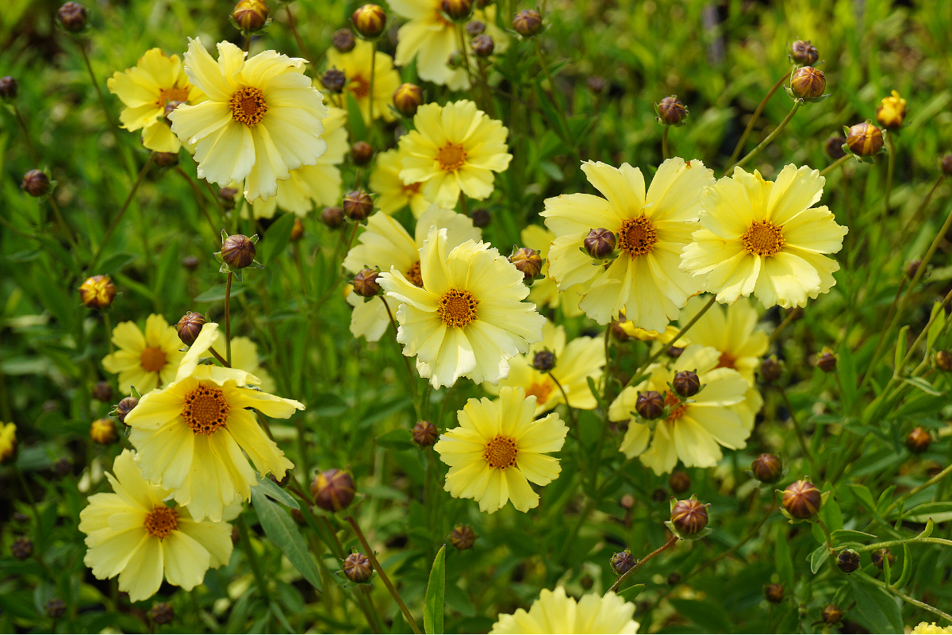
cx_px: 476
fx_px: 2181
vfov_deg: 16.6
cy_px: 318
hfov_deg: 24.6
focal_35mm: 82
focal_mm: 55
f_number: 9
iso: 100
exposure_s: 1/160
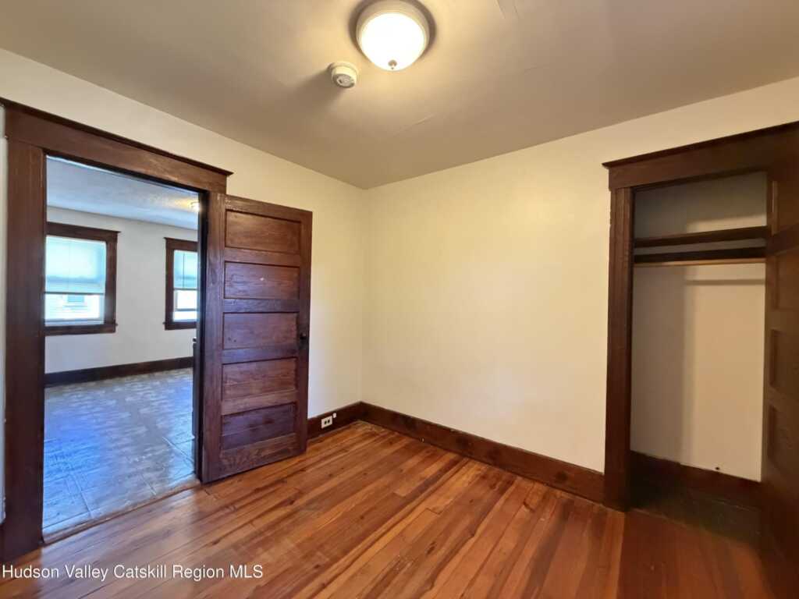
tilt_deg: +0.0
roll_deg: -0.2
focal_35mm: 14
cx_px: 400
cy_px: 300
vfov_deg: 85.7
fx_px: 323
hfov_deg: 102.1
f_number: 2.2
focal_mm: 2.22
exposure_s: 1/40
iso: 1250
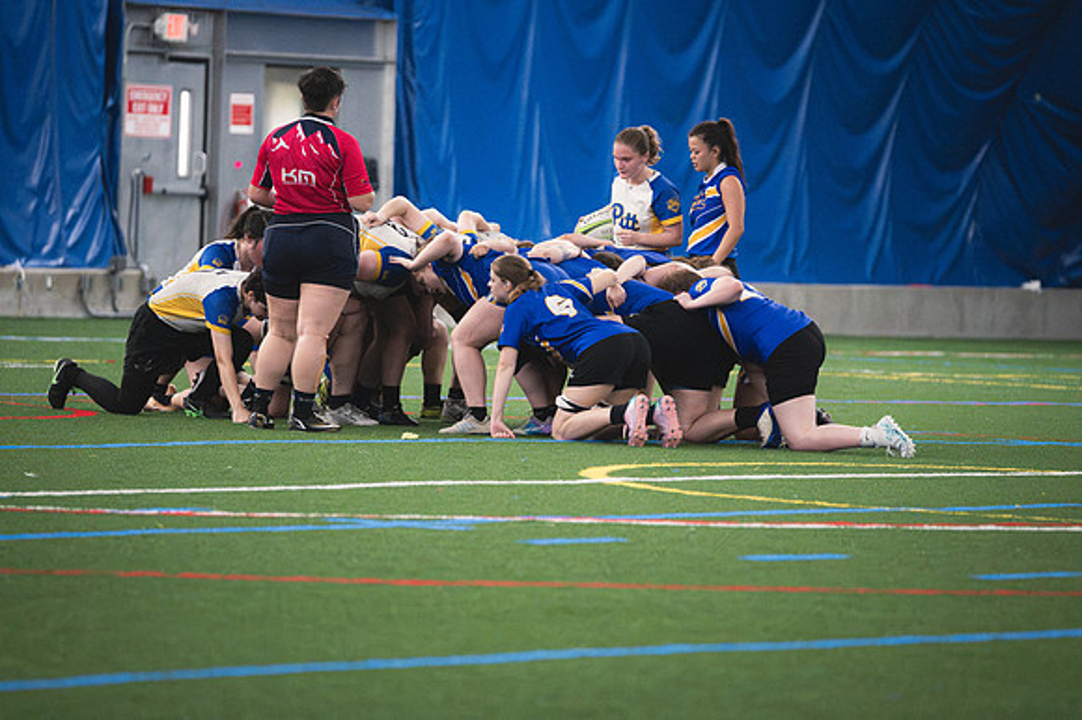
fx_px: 9011
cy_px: 360
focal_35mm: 300
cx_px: 541
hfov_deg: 6.9
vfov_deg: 4.6
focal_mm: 200
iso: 11400
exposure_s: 1/640
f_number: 2.8
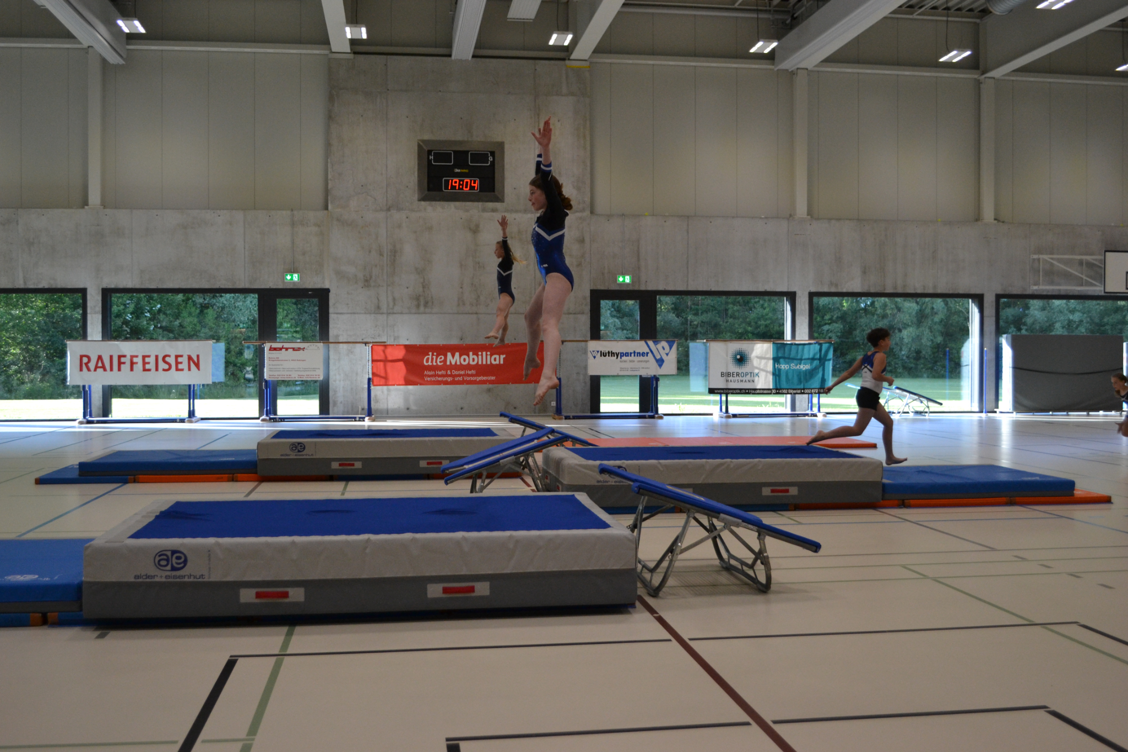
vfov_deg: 36.9
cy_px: 376
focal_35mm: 36
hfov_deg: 53.1
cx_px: 564
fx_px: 1128
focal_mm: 24
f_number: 4
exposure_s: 1/500
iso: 1100
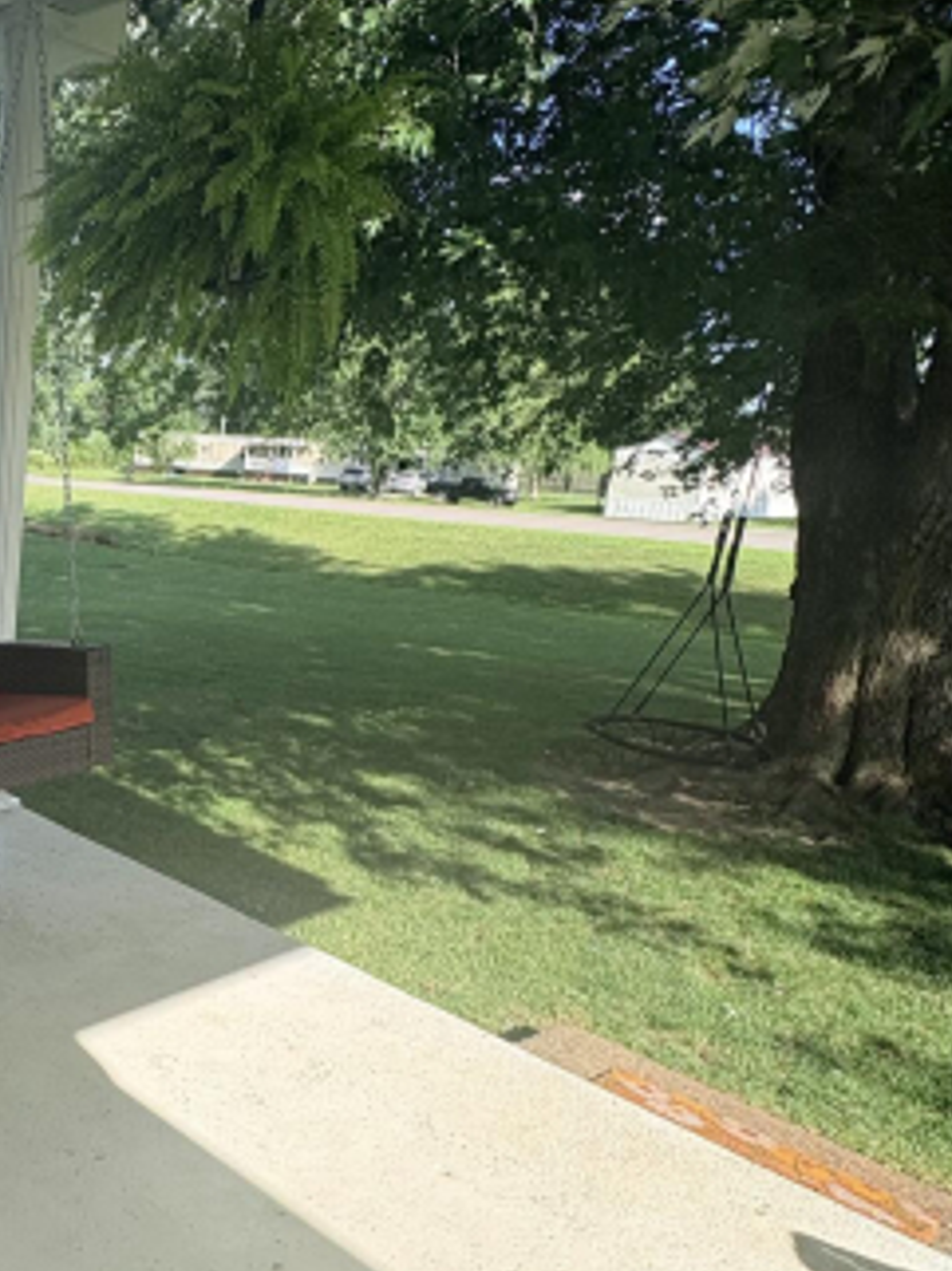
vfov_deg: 61.3
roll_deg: -2.8
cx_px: -32
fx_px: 1065
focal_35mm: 29
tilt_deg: -16.1
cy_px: 752
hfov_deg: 41.0
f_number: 2.2
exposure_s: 1/858
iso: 64
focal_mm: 2.22
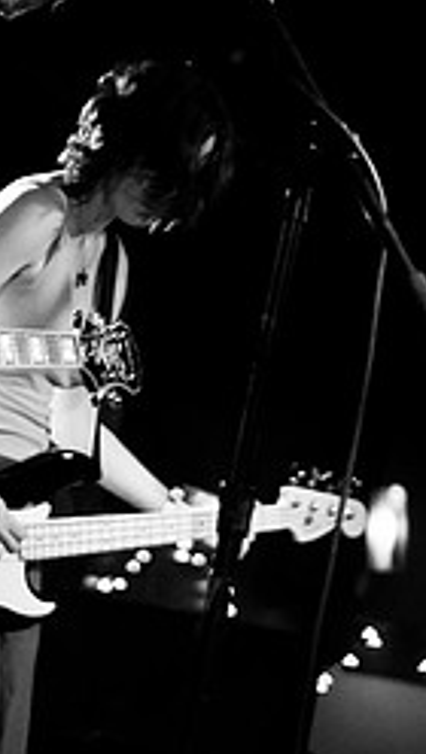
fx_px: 2203
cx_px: -161
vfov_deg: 19.4
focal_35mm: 110
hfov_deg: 10.7
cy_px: 242
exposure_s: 1/100
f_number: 1.8
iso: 1000
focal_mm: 30
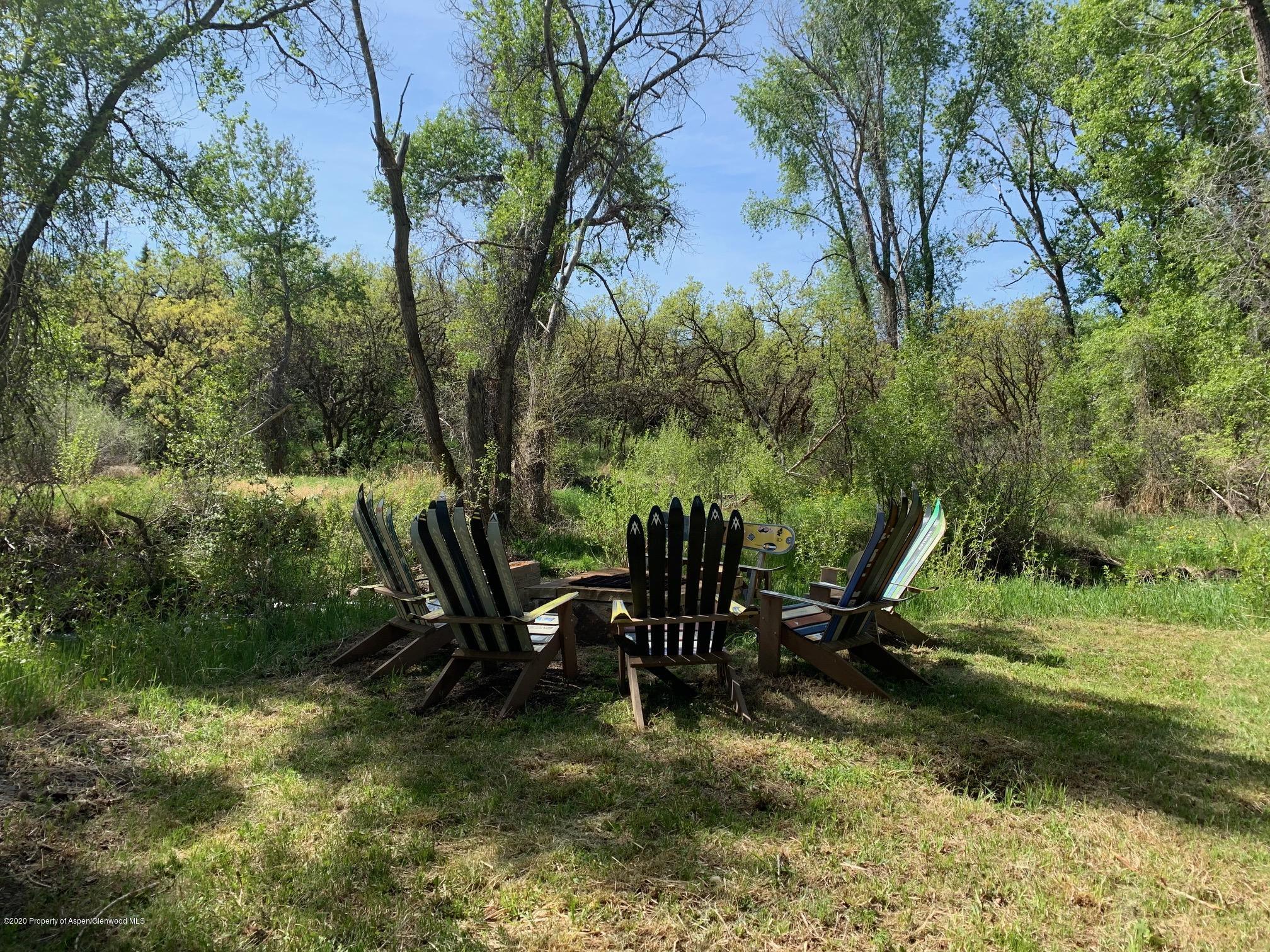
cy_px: 476
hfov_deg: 67.3
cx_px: 635
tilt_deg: +3.8
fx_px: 954
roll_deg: -2.5
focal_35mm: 26
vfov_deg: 53.1
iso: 25
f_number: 1.8
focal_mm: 4.25
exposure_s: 1/962
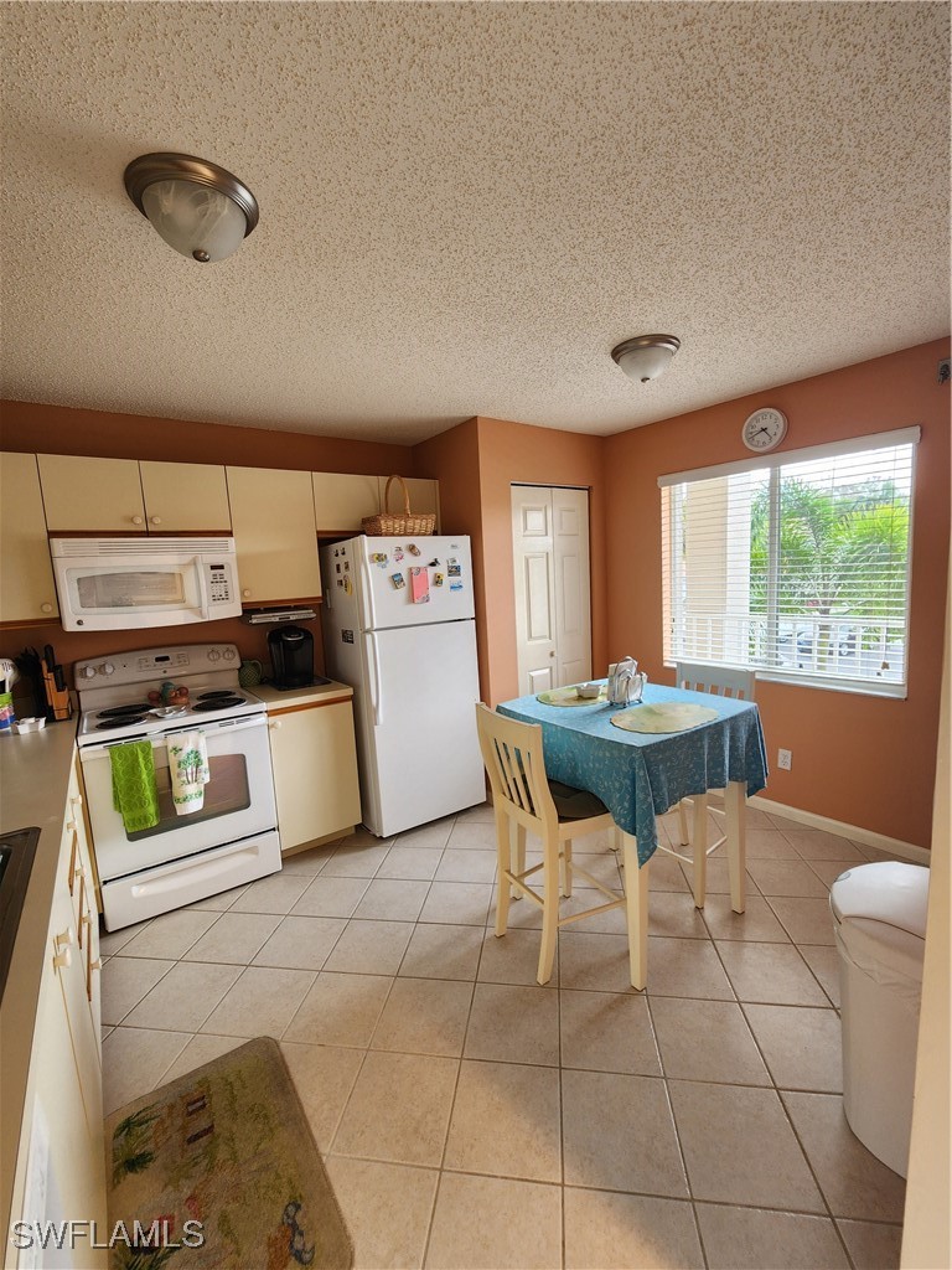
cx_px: 476
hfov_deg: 89.9
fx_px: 477
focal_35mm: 13
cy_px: 635
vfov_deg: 106.2
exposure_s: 1/60
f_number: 2.2
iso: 125
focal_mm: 2.2
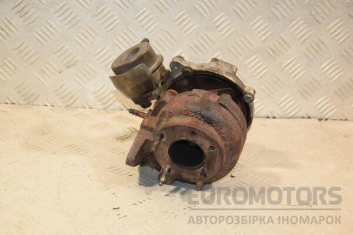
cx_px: 176
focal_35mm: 68
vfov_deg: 20.2
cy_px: 118
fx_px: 662
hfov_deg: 29.9
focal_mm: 45
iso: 800
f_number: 5.6
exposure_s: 1/200
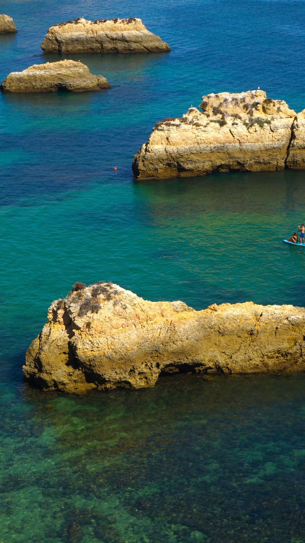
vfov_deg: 26.8
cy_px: 271
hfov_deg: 15.3
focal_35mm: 79
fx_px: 1136
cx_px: 169
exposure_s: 1/400
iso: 160
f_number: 13
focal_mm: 50
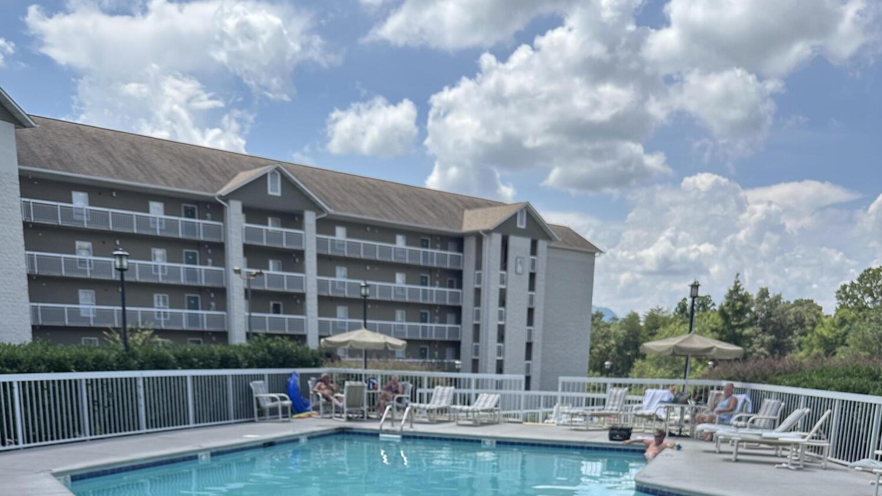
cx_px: 442
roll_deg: -2.0
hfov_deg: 56.6
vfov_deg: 30.2
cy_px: 546
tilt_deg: -12.5
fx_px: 818
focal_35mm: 35
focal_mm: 6.86
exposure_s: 1/3717
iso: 80
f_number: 1.78
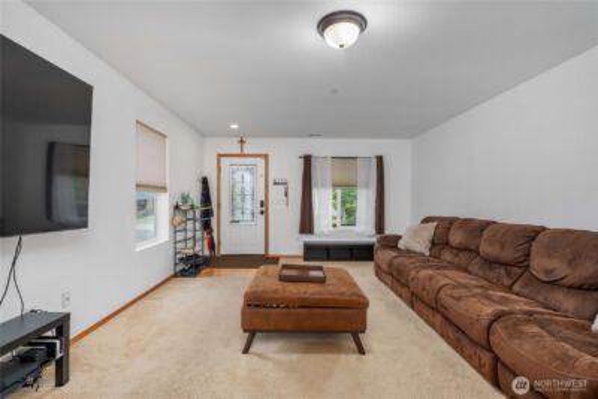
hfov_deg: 96.7
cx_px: 299
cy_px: 200
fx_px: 266
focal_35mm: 16
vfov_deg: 73.8
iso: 1000
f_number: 7.1
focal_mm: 16
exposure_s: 1/5
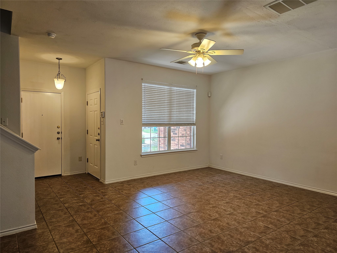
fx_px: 224
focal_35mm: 23
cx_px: 168
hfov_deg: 73.9
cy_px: 126
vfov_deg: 58.9
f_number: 1.7
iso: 125
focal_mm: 6.3
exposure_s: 1/120
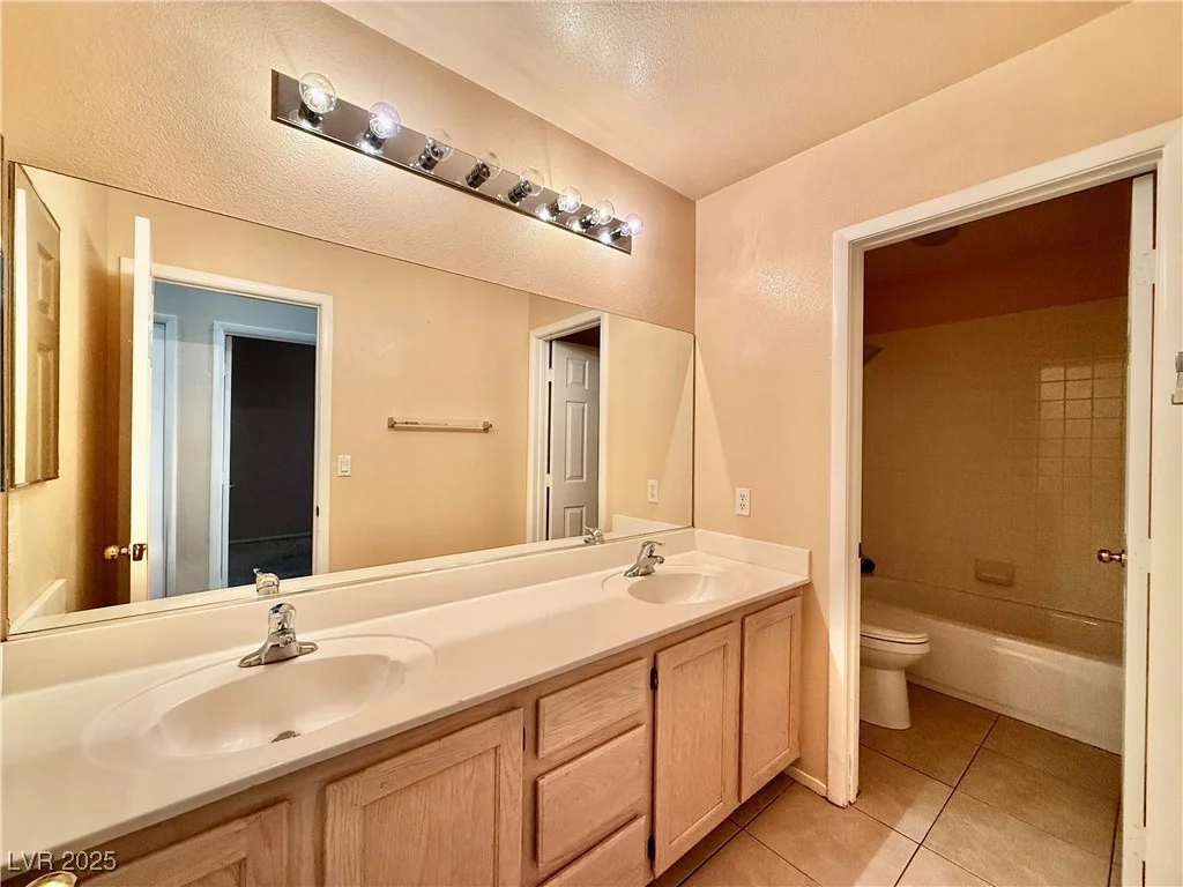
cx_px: 592
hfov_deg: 102.1
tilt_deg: -0.1
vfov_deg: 85.7
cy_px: 444
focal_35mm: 14
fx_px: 478
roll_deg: -0.5
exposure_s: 1/120
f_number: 2.2
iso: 200
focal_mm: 2.22
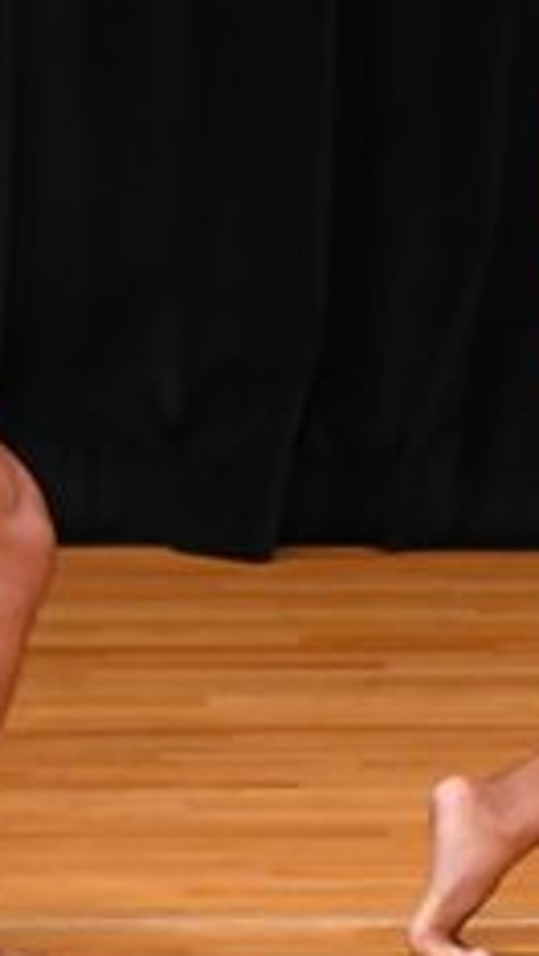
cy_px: 159
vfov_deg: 2.3
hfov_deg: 1.3
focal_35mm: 937
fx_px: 23756
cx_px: 933
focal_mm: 180
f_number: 5.6
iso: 3200
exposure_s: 1/400
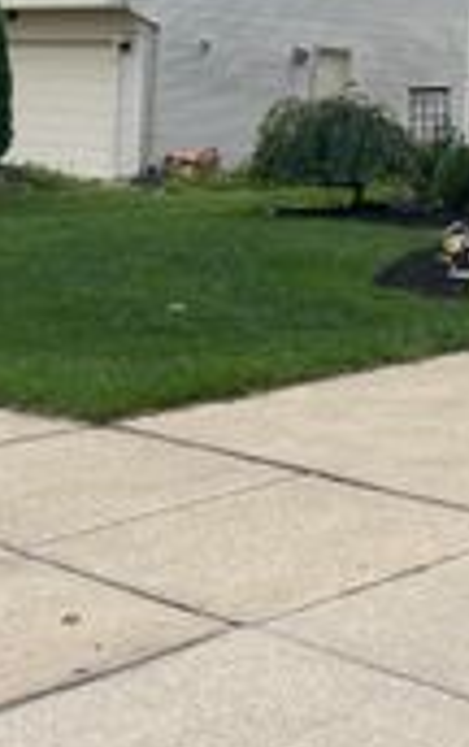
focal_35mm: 80
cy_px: 128
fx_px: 1631
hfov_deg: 16.2
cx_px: 417
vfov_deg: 25.3
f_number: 1.5
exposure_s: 1/1295
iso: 50
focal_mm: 5.7
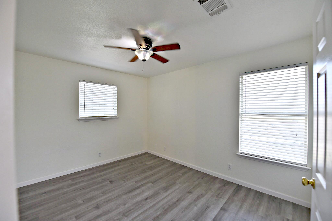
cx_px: 166
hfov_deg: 104.2
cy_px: 110
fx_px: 129
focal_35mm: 14
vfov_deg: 81.3
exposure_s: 1/80
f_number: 4.5
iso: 400
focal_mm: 14
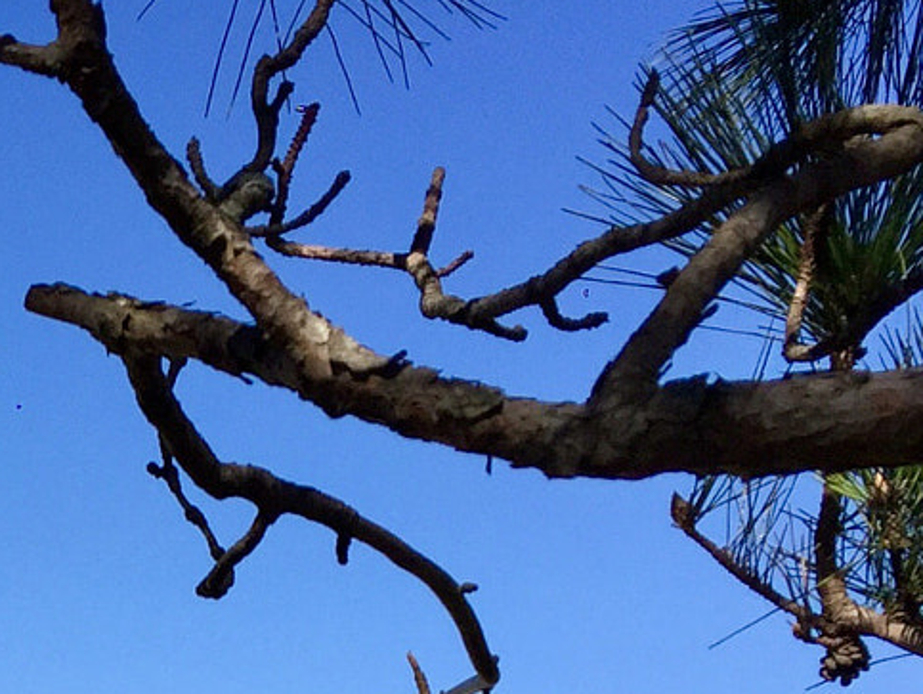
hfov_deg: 18.4
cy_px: 1139
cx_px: -405
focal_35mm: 96
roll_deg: +0.3
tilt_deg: +0.1
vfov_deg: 14.1
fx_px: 2562
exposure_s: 1/2639
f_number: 2.2
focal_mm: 4.15
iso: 32
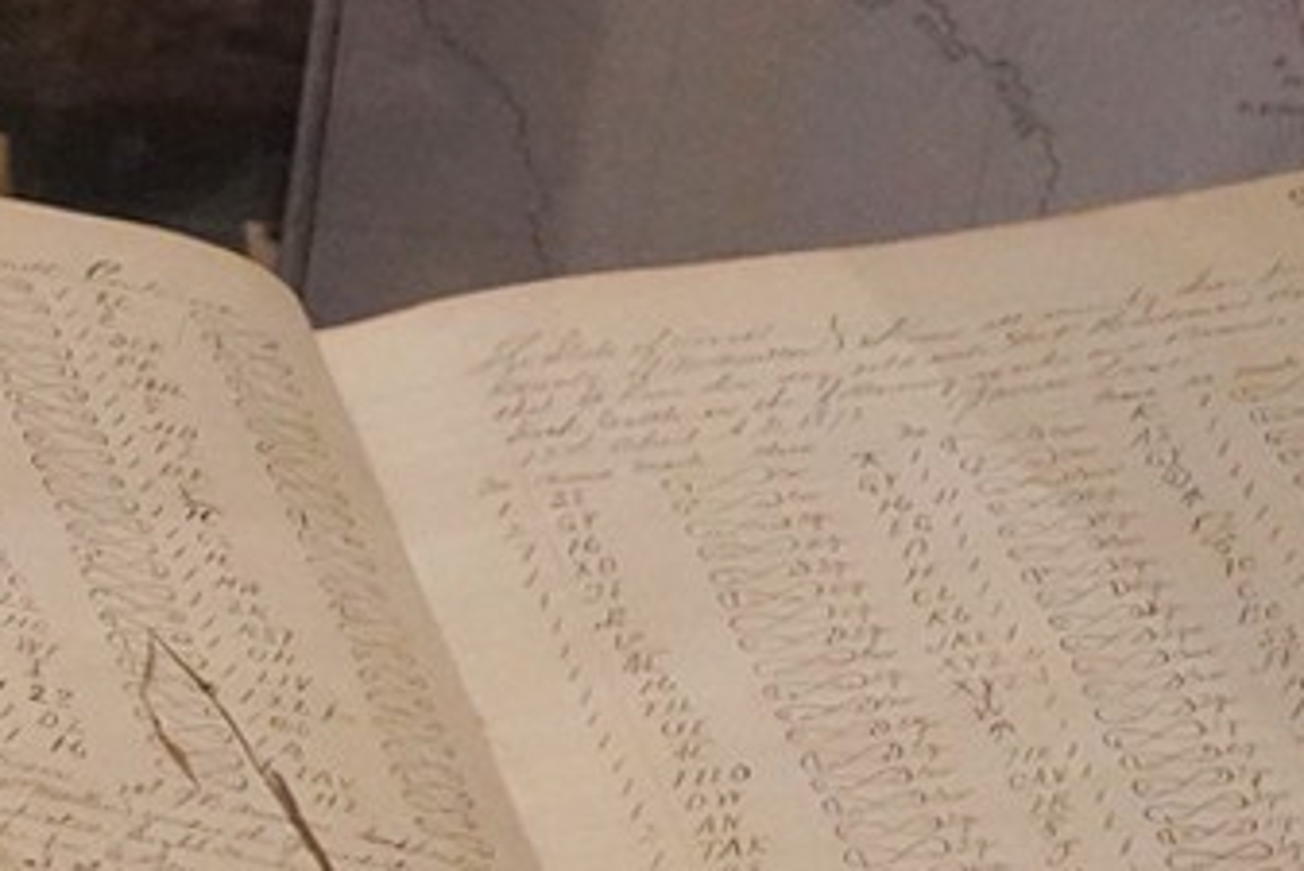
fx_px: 6015
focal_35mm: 166
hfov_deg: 10.9
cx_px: -1544
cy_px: 263
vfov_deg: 8.3
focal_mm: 28
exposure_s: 1/100
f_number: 5.6
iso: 6400
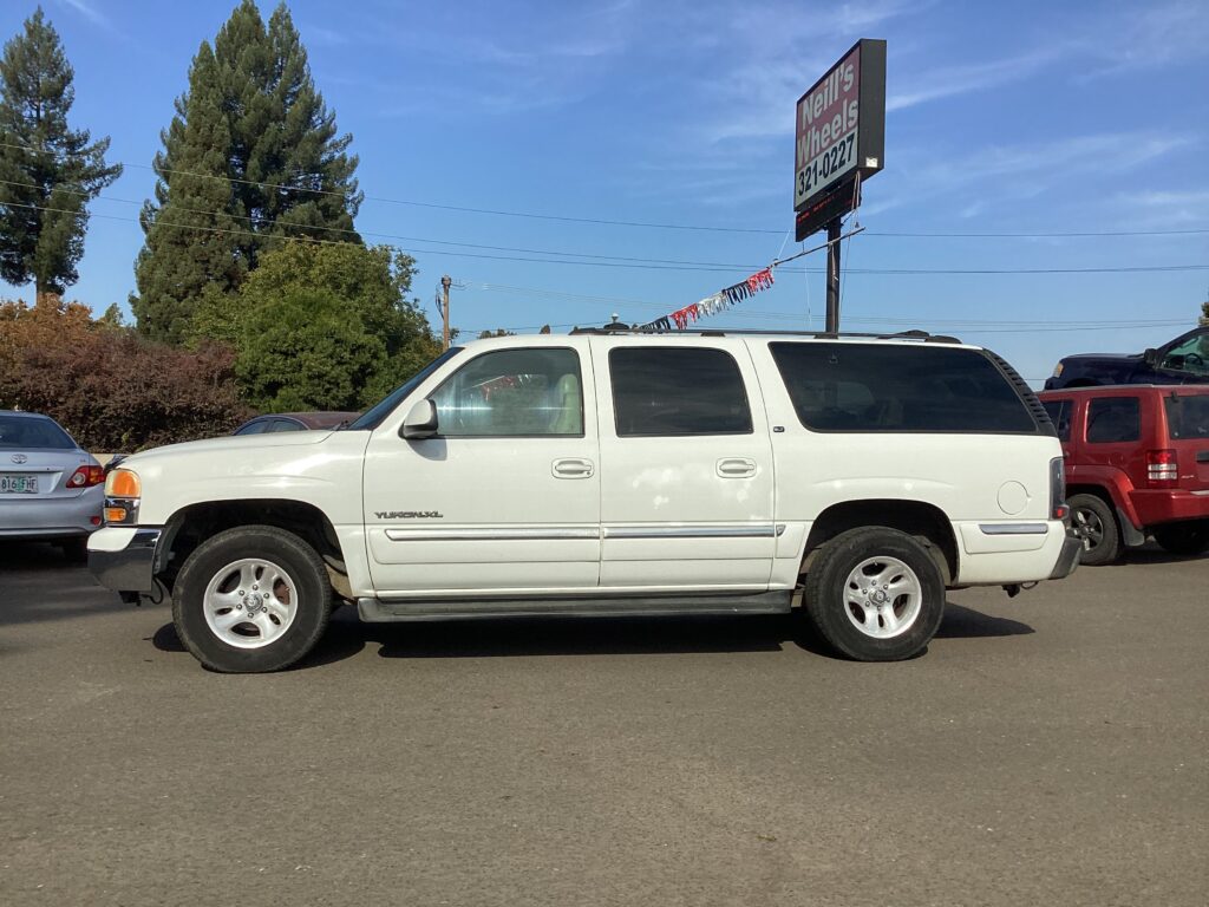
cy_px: 454
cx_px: 604
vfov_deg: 45.4
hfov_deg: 58.4
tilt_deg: +0.3
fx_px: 1083
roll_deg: +0.2
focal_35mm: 31
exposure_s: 1/1942
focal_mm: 3.3
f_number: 2.4
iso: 25
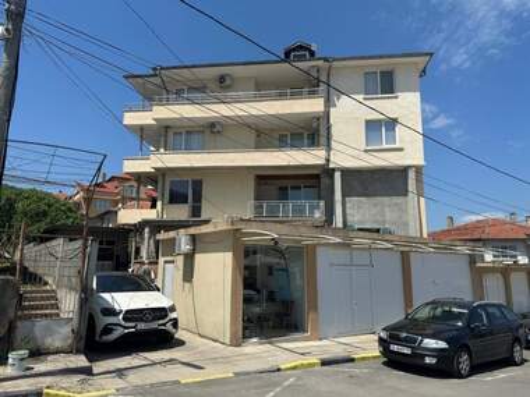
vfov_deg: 56.8
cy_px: 198
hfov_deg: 71.6
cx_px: 265
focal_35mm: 24
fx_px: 367
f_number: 1.78
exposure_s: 1/7042
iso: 80
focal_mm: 6.86
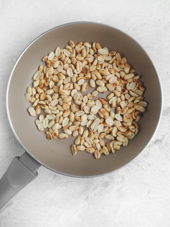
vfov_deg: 69.4
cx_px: 85
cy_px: 114
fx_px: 164
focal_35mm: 25
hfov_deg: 54.9
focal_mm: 5.43
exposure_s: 1/211
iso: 50
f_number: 1.89
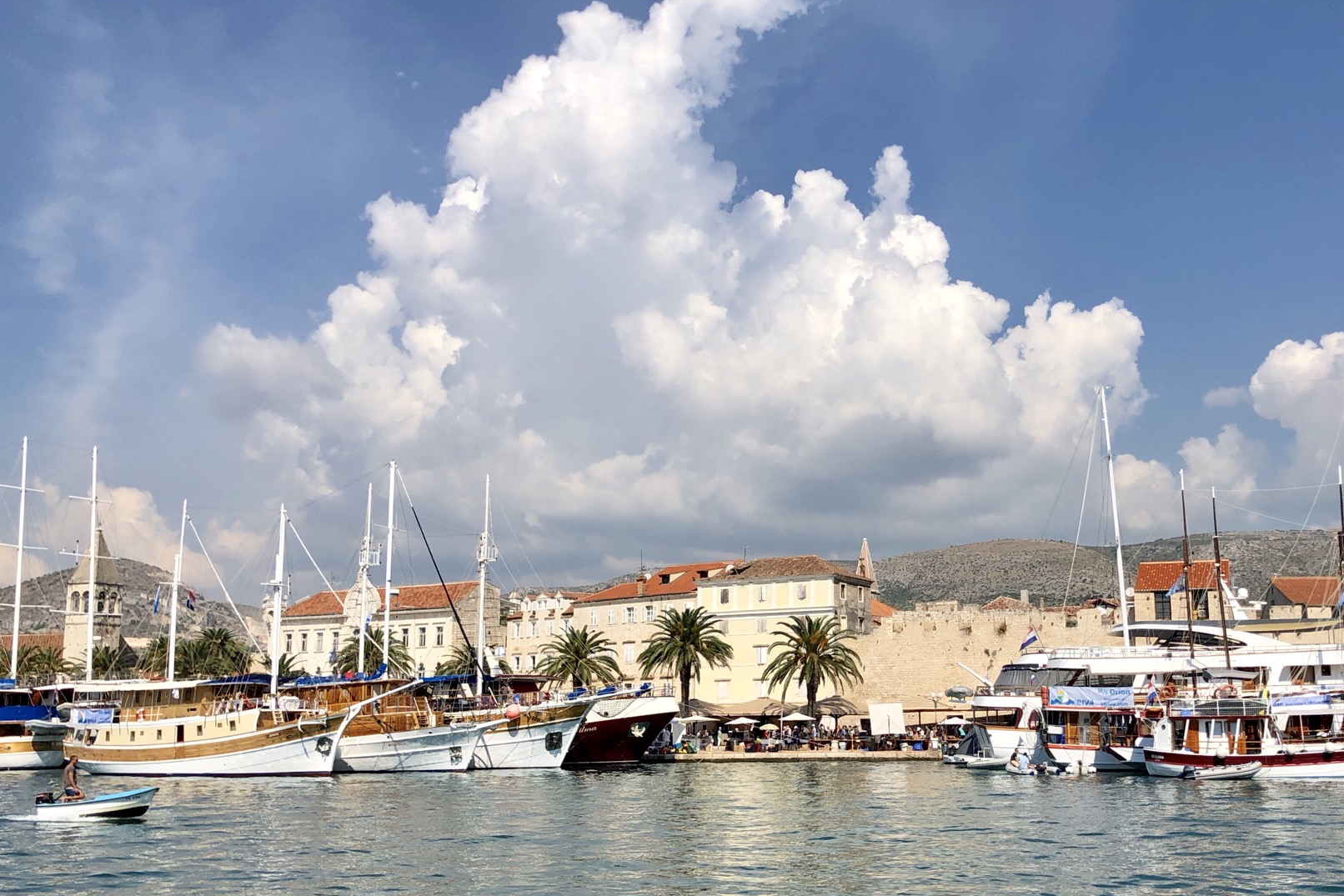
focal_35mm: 37
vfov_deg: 35.9
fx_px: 1381
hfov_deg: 51.4
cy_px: 516
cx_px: 827
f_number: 1.8
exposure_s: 1/4367
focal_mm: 4
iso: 25
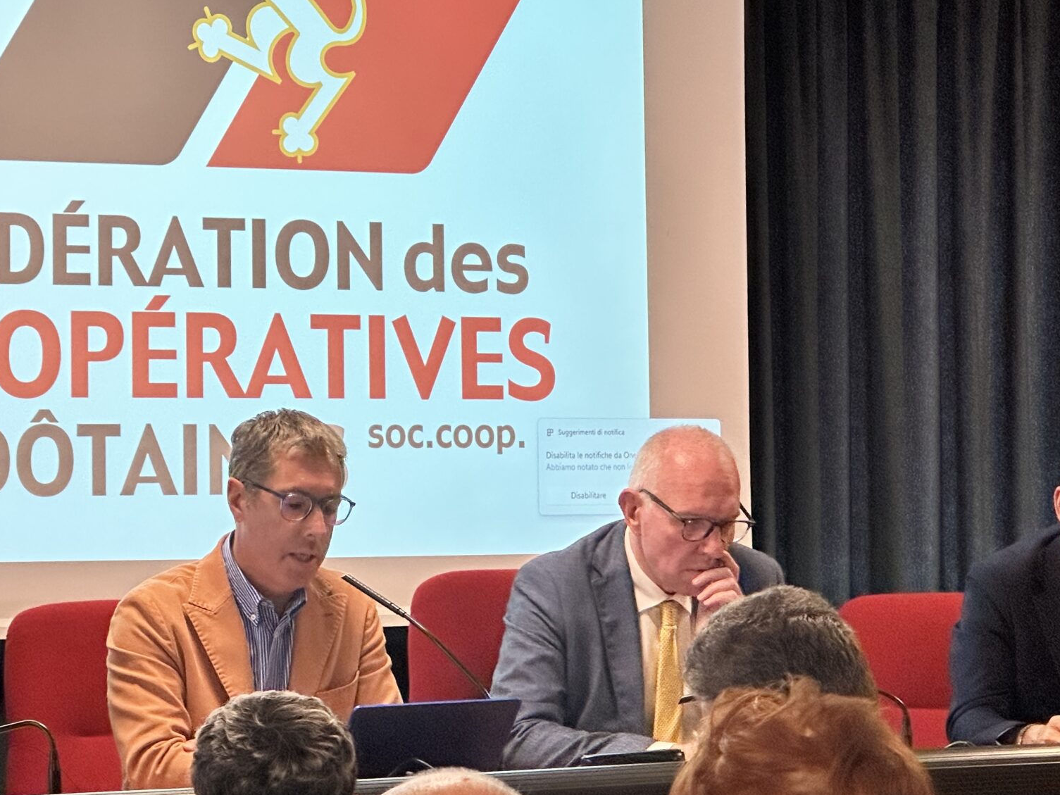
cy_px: 505
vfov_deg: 11.3
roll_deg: +0.8
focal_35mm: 131
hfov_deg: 15.0
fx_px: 4012
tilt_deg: -0.1
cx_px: 401
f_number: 2.8
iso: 250
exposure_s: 1/100
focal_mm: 9
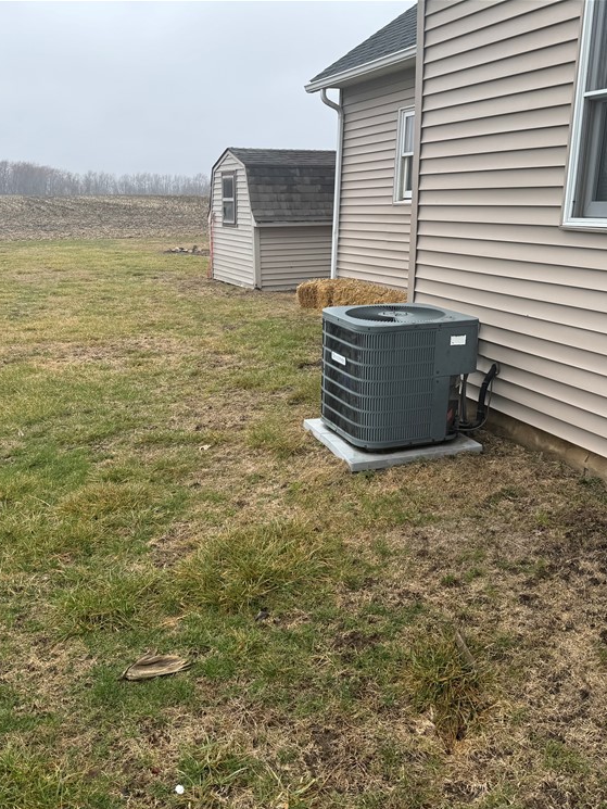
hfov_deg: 43.0
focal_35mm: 33
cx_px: 305
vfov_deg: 55.3
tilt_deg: -16.8
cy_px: 416
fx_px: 771
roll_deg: +0.4
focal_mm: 6.76
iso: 80
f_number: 1.78
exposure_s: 1/1059
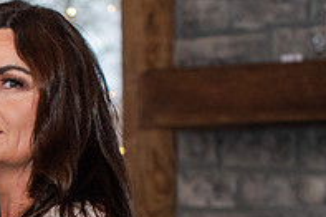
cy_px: 362
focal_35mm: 211
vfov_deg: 6.4
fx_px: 1909
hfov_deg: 9.4
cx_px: -203
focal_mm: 50
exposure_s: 1/200
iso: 640
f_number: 3.2
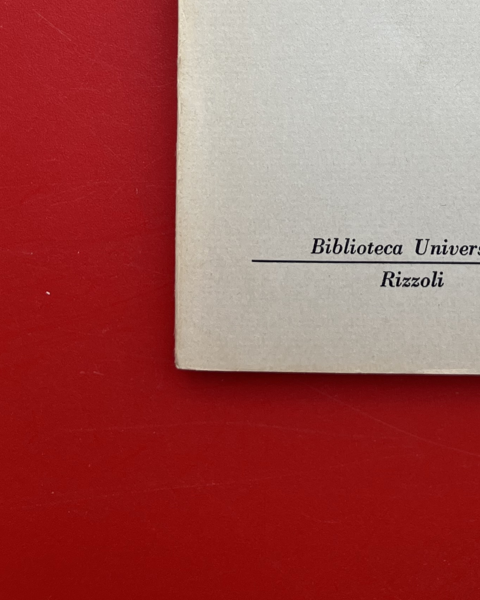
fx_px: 1154
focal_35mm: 65
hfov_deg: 22.9
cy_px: -78
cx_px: 438
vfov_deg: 26.6
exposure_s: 1/198
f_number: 1.8
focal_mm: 3.99
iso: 25
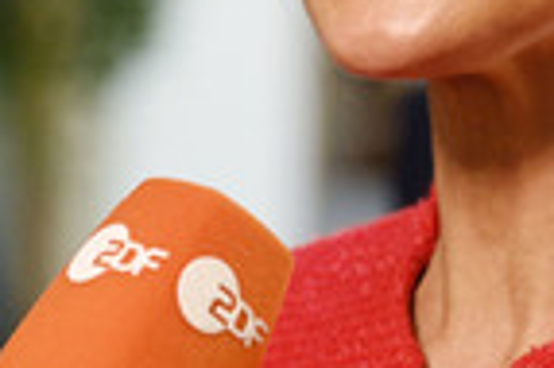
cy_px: -182
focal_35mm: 378
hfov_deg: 5.5
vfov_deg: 3.6
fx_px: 5810
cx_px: 374
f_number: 4.5
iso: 5000
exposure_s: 1/320
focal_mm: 120
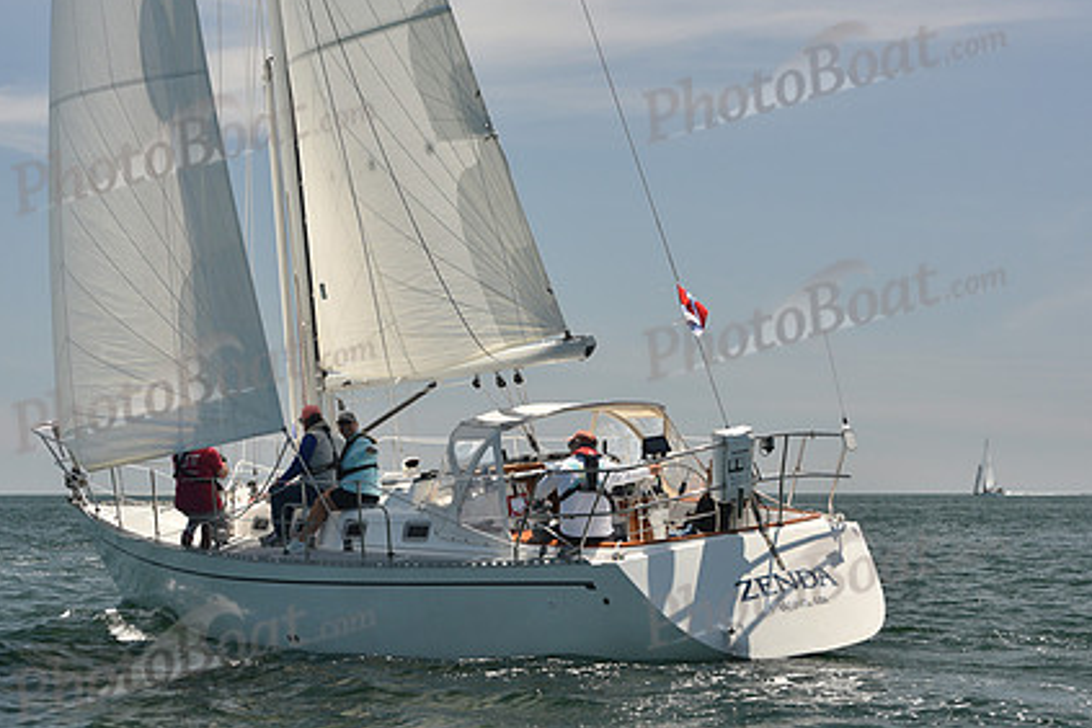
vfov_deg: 14.2
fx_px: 2912
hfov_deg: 21.2
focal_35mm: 96
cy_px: 484
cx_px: 511
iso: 250
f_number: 5.6
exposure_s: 1/800
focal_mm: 70
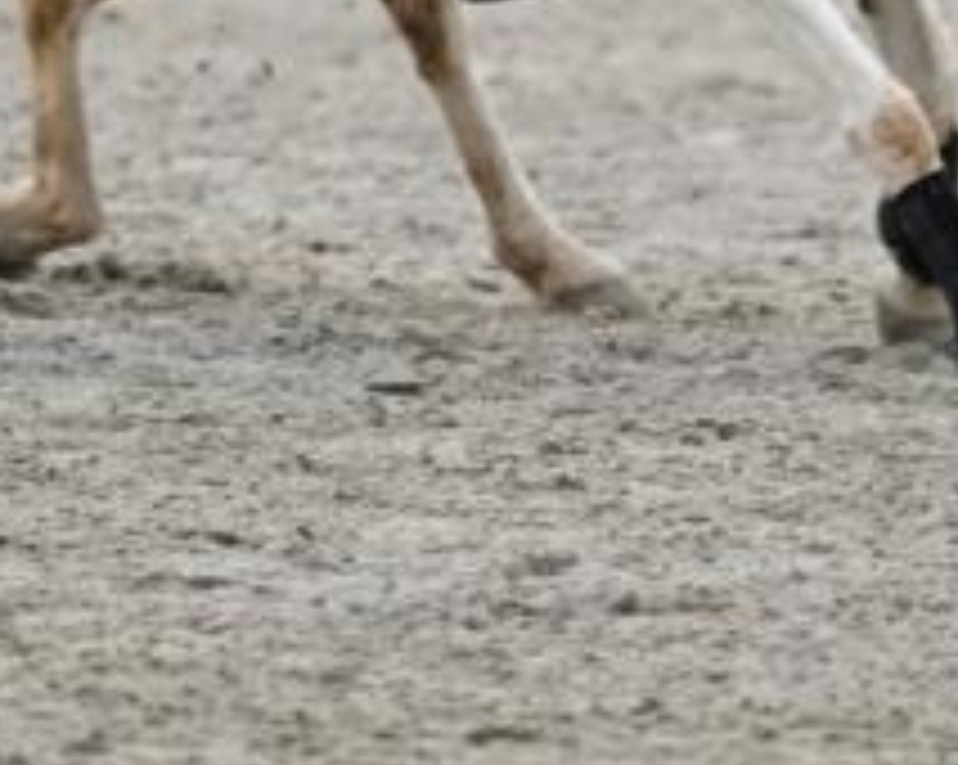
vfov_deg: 2.8
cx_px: 367
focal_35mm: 555
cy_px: -328
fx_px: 15722
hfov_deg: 3.5
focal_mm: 210
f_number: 5
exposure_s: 1/1250
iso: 560
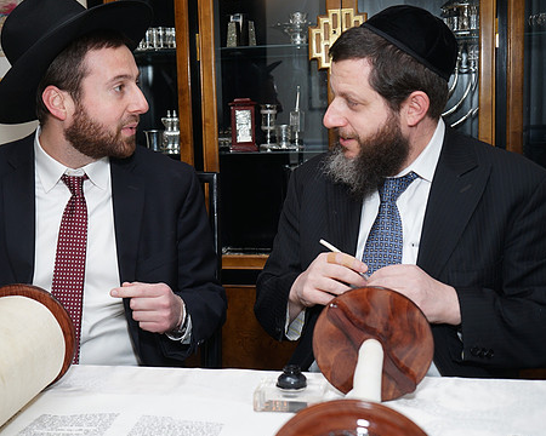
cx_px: 244
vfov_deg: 32.7
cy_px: 214
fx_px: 743
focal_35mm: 46
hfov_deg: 40.3
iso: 320
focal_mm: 38
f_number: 5.6
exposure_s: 1/80
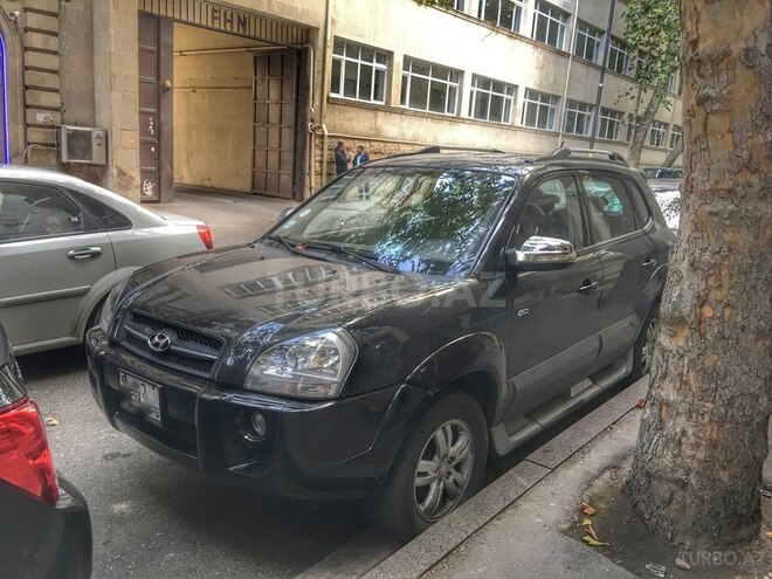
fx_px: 647
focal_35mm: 29
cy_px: 290
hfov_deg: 61.7
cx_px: 386
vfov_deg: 48.2
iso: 32
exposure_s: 1/17
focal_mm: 4.15
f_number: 2.2
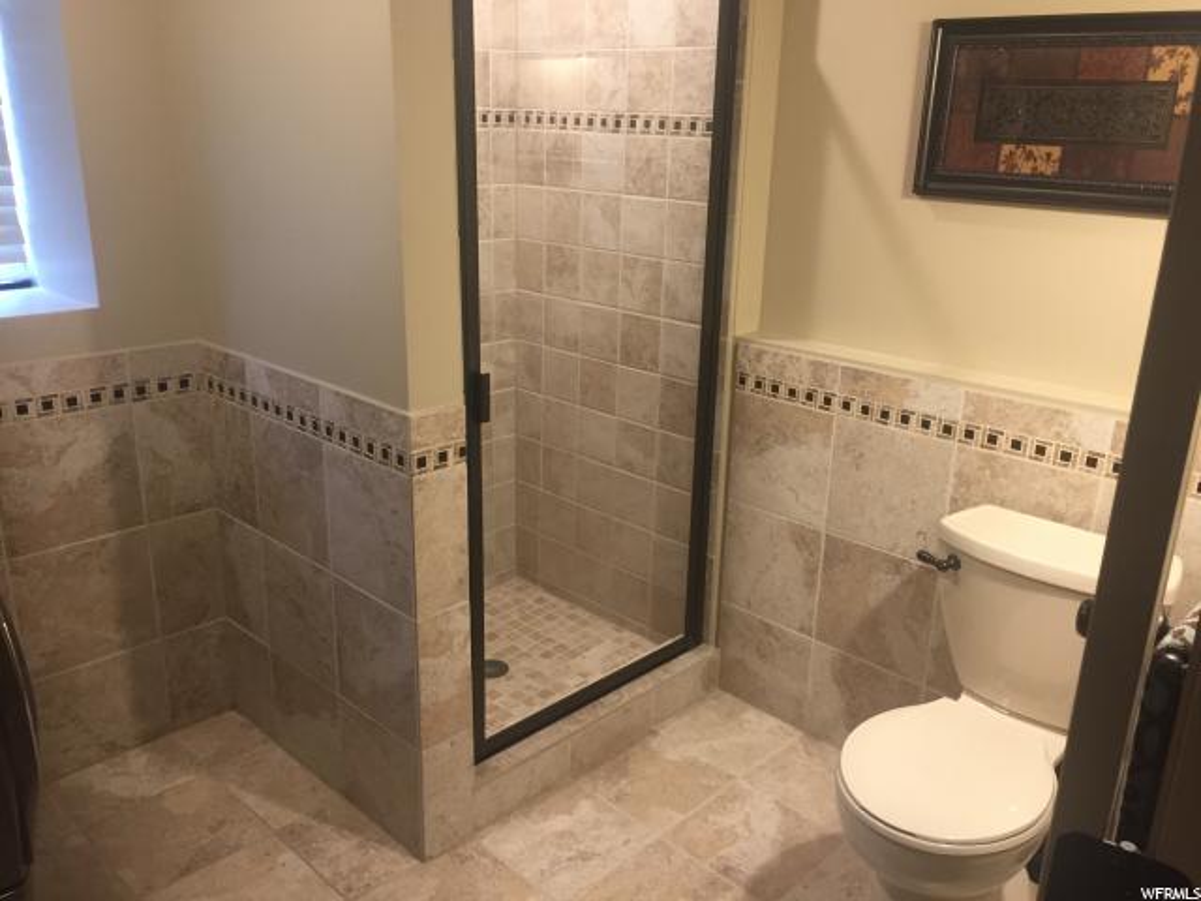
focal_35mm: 29
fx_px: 1006
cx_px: 600
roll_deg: -1.1
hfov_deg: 61.7
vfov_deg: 48.2
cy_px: 450
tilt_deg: -17.5
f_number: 2.2
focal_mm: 4.15
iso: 100
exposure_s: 1/30
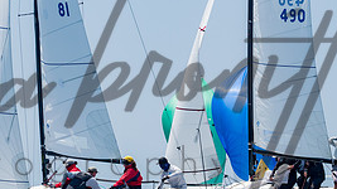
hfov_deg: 7.7
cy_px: 70
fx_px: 2501
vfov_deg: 4.3
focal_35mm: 280
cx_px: 172
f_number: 8
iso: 400
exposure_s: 1/1250
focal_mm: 82
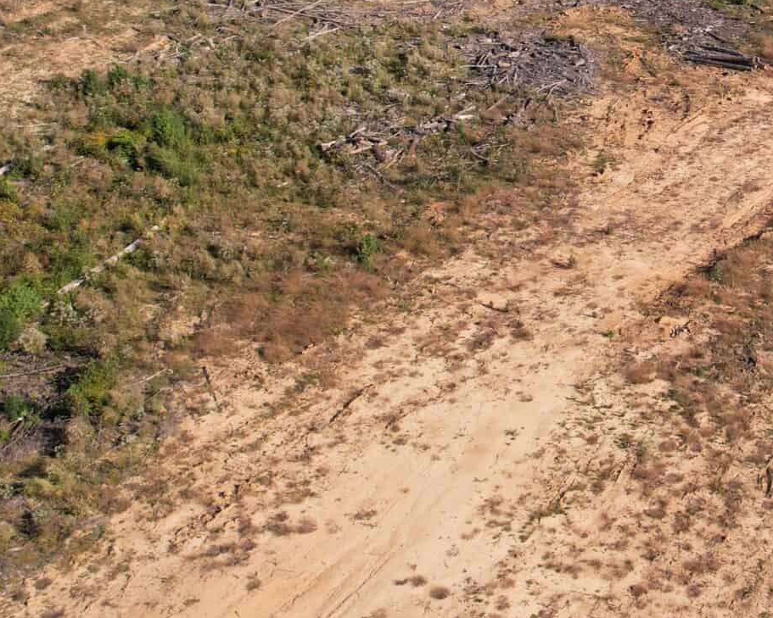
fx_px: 1327
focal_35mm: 58
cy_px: 55
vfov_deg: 25.4
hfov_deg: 29.3
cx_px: 852
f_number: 2.8
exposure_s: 1/100
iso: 130
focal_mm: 8.38
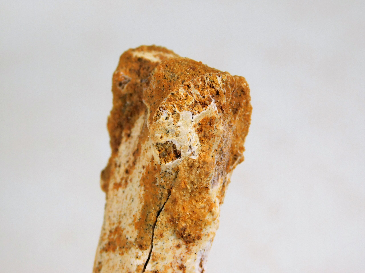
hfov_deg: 19.8
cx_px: 182
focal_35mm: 99
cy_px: 136
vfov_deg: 14.9
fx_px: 1044
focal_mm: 17.6
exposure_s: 1/250
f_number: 4.6
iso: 125
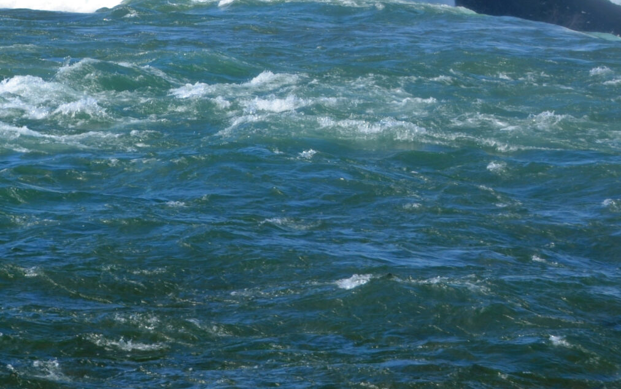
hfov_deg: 9.9
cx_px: 471
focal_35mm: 212
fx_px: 3594
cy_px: 68
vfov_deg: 6.2
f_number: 8
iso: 110
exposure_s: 1/250
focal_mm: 55
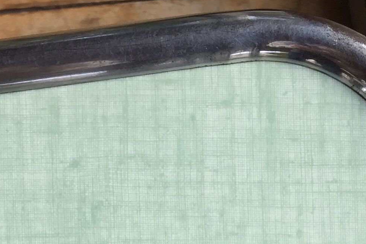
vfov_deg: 11.5
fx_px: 1027
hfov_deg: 20.2
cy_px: 565
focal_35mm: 101
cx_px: 127
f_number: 2.2
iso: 32
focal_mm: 4.15
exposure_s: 1/130
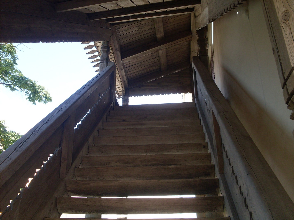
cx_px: 147
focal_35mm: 38
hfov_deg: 49.0
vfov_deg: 37.7
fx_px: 323
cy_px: 110
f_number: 2.8
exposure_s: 1/180
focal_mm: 6.3
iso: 80
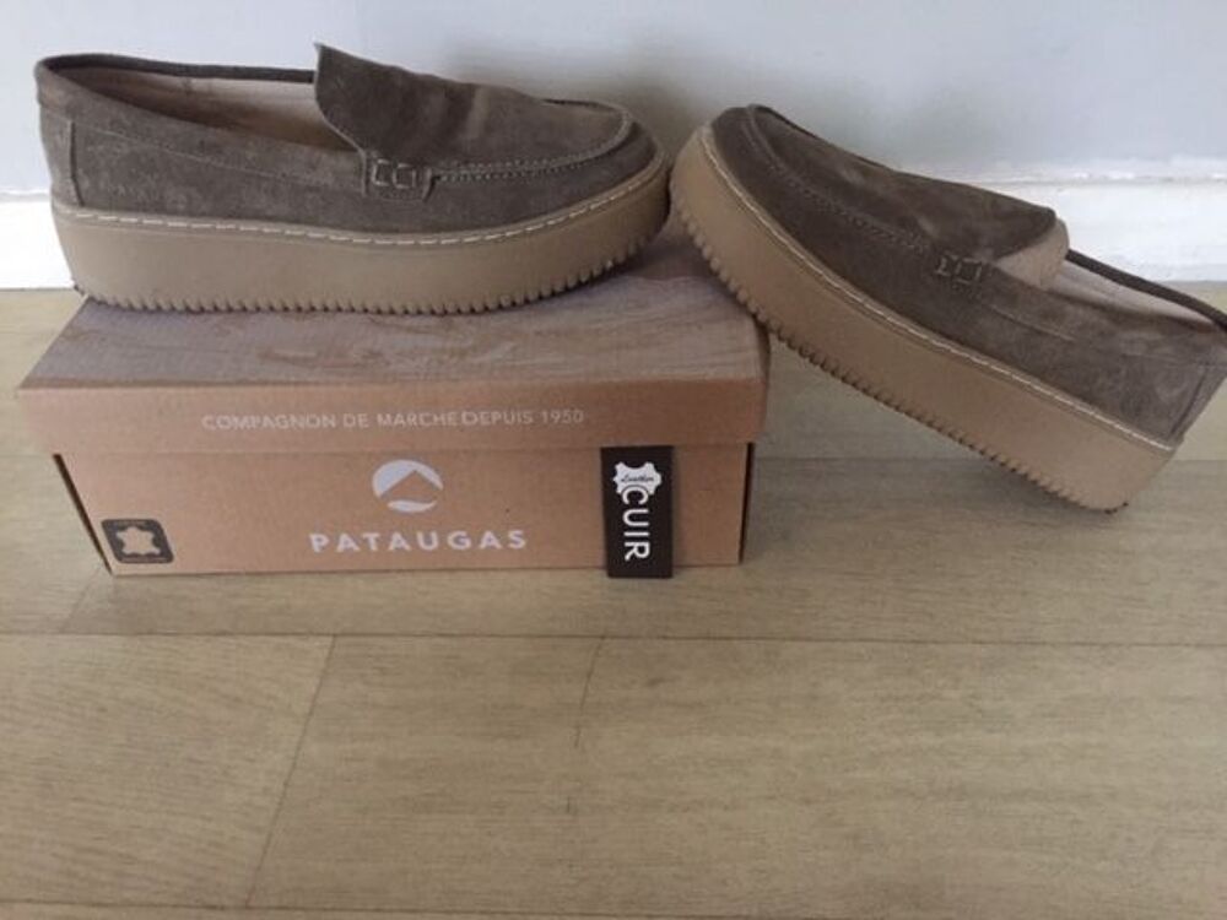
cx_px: 614
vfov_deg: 48.2
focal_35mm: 29
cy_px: 460
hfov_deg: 61.7
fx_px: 1028
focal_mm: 4.15
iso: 400
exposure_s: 1/17
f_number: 2.2
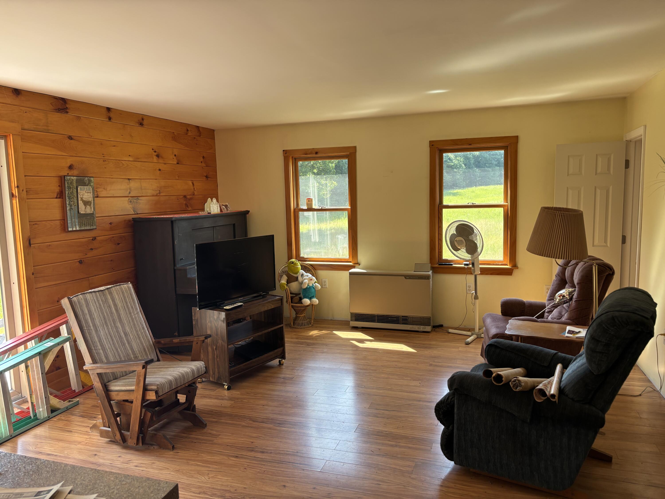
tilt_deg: -3.5
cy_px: 250
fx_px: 499
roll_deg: +1.4
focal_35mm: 26
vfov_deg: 53.1
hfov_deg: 67.3
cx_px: 332
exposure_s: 1/121
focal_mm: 5.96
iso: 80
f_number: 1.6
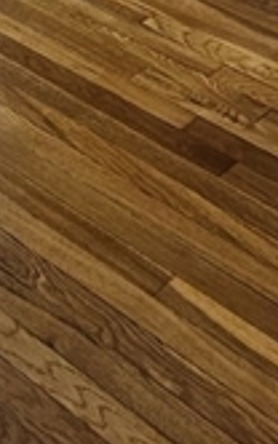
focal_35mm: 85
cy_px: -449
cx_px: 206
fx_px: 1029
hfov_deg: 15.3
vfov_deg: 17.4
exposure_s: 1/121
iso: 50
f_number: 2.2
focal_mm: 2.2
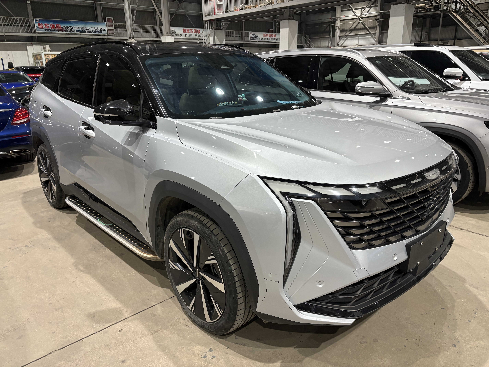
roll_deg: +1.3
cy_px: 184
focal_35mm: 26
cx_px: 244
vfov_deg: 53.1
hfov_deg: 67.3
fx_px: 367
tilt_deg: -17.8
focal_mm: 5.96
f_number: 1.6
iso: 200
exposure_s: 1/50
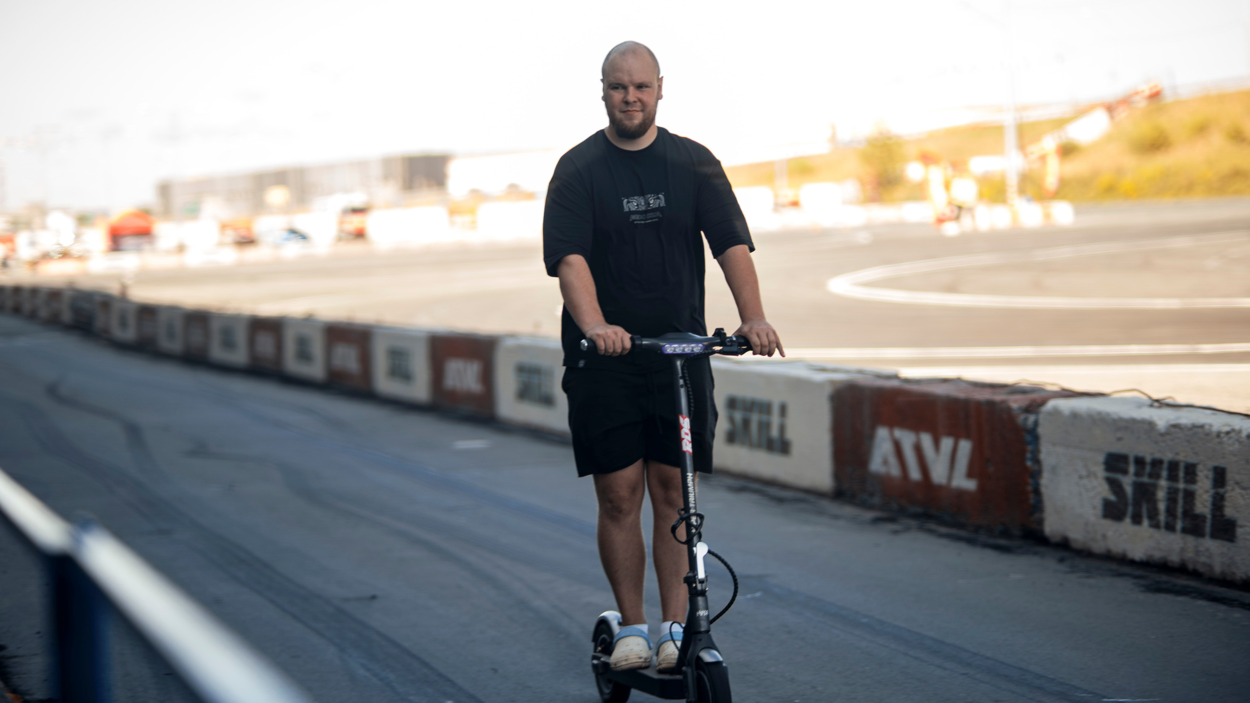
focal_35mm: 89
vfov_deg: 13.6
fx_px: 2951
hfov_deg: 23.9
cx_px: 625
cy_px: 310
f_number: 1.8
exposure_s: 1/250
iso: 400
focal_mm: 85
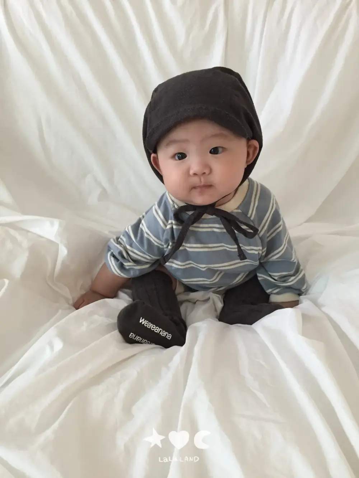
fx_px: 401
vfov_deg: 61.7
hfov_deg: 48.2
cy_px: 239
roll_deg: -1.1
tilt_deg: -25.5
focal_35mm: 29
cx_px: 180
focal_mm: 4.15
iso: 200
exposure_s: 1/30
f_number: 2.2
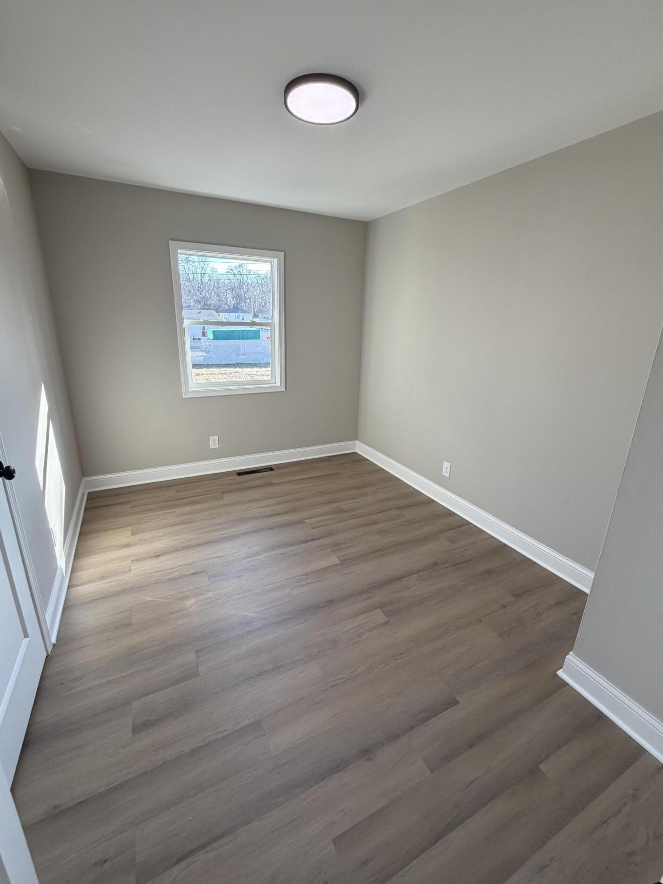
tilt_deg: -17.2
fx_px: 383
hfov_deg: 81.7
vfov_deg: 98.2
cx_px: 328
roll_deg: -1.0
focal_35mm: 15
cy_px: 439
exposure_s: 1/120
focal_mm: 2.22
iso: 125
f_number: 2.2
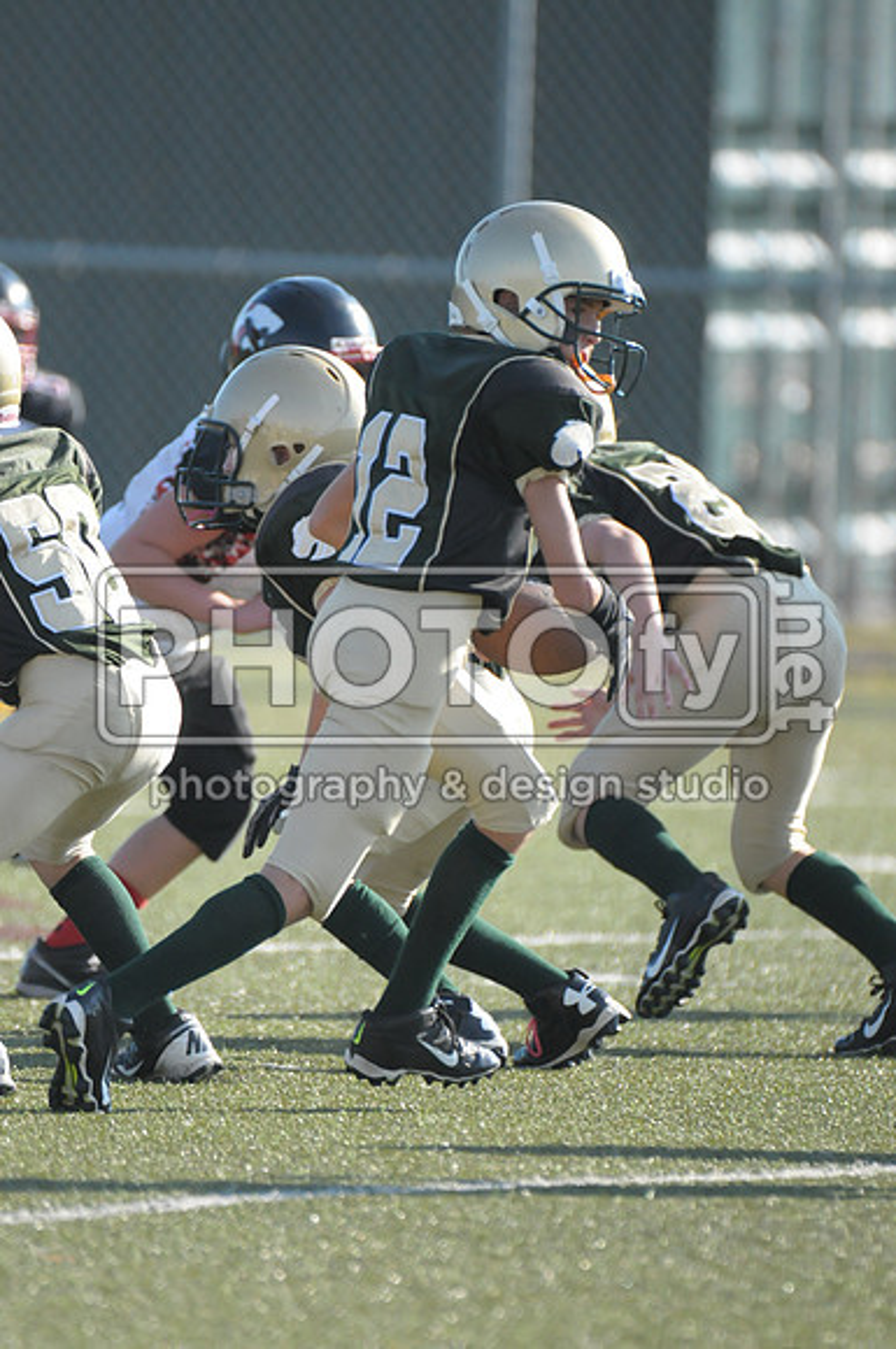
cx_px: 448
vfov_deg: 3.8
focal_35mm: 540
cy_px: 674
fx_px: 20219
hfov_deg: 2.5
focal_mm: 360
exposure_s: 1/4000
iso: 1600
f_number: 4
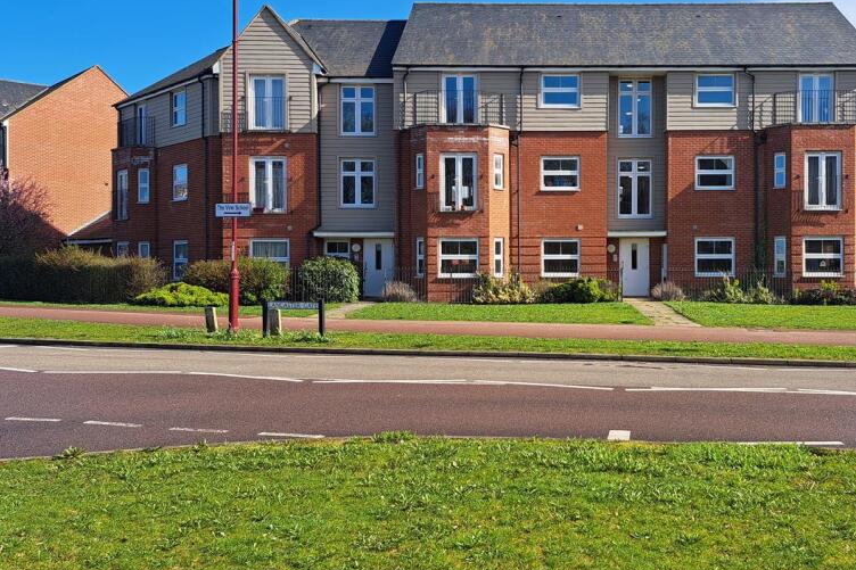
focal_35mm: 34
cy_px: 265
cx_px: 545
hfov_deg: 55.0
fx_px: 808
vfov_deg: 38.8
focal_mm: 5.23
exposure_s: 1/861
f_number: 1.8
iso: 50
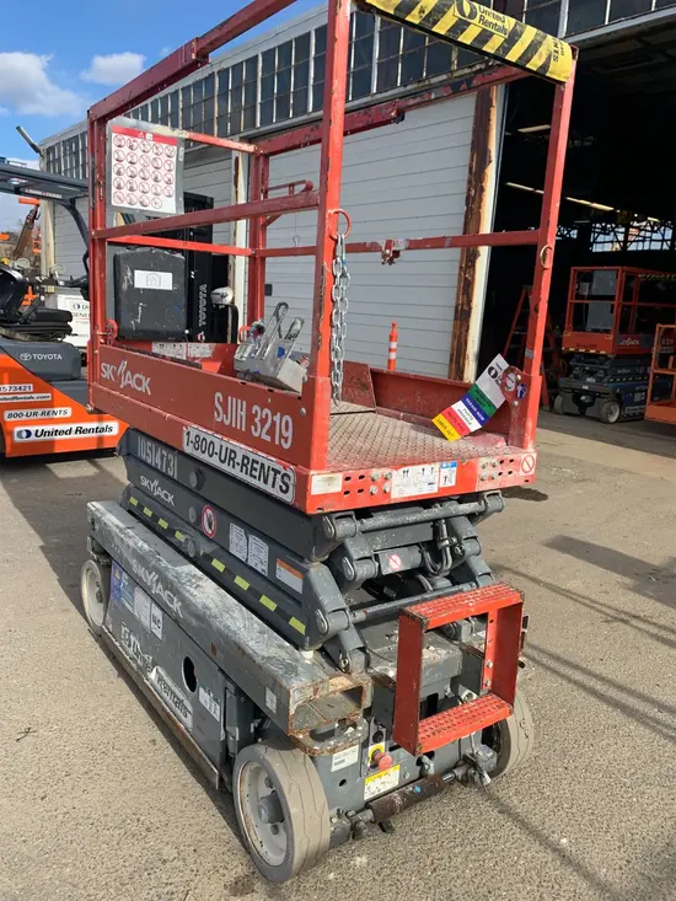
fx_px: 677
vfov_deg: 67.3
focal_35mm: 26
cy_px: 450
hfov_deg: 53.1
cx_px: 338
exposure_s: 1/1490
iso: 25
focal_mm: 4.25
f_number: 1.8
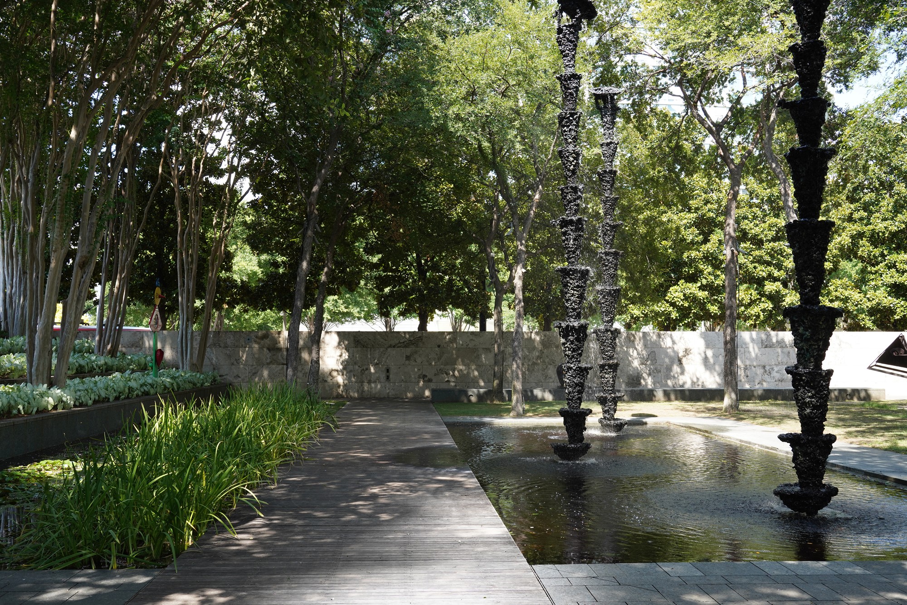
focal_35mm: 39
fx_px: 983
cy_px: 302
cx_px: 454
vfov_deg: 34.2
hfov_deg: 49.5
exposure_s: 1/100
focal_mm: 39
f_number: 11
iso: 400
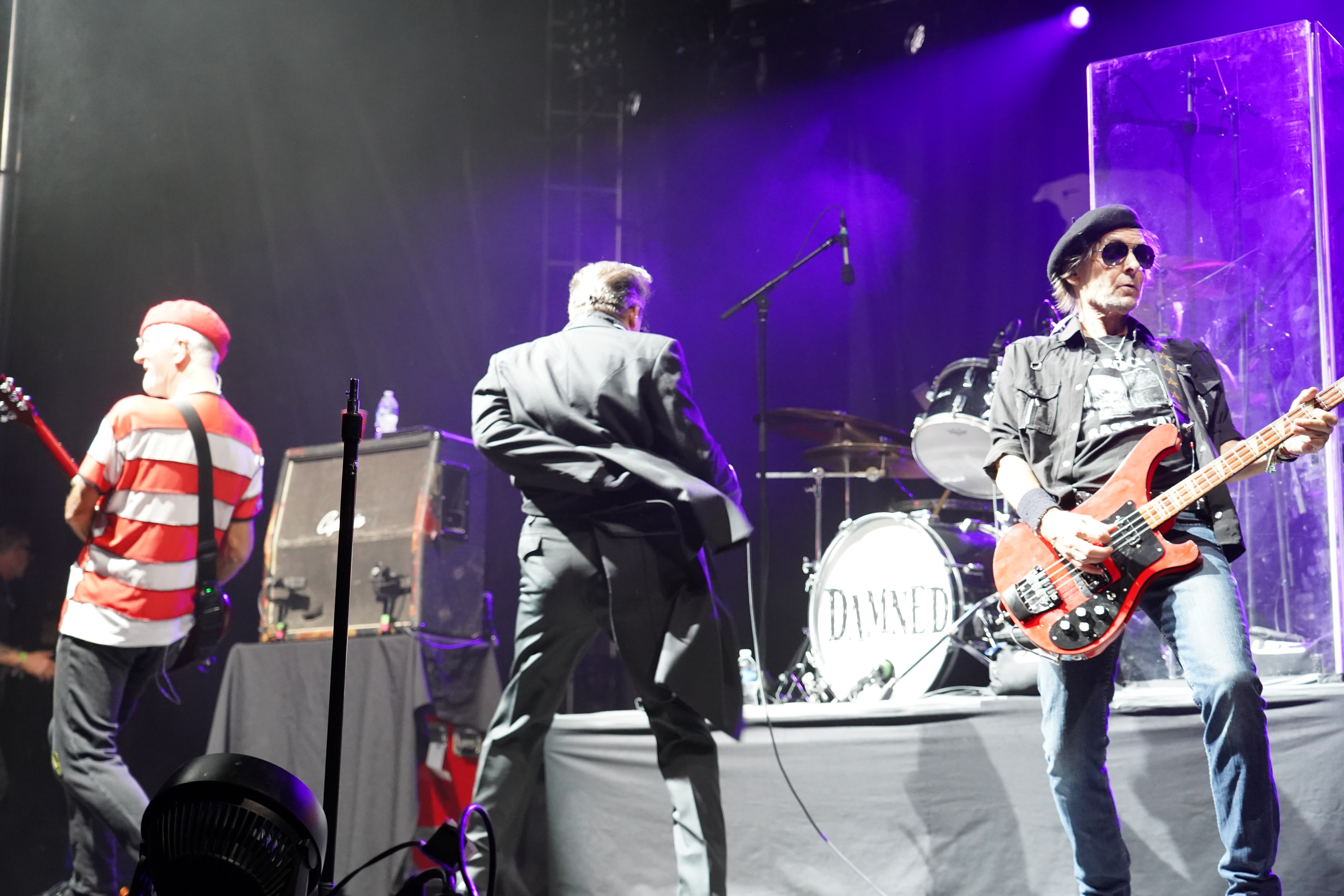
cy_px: 448
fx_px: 2128
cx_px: 672
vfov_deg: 23.8
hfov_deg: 35.1
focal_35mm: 57
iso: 5000
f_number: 4
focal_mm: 57
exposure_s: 1/160
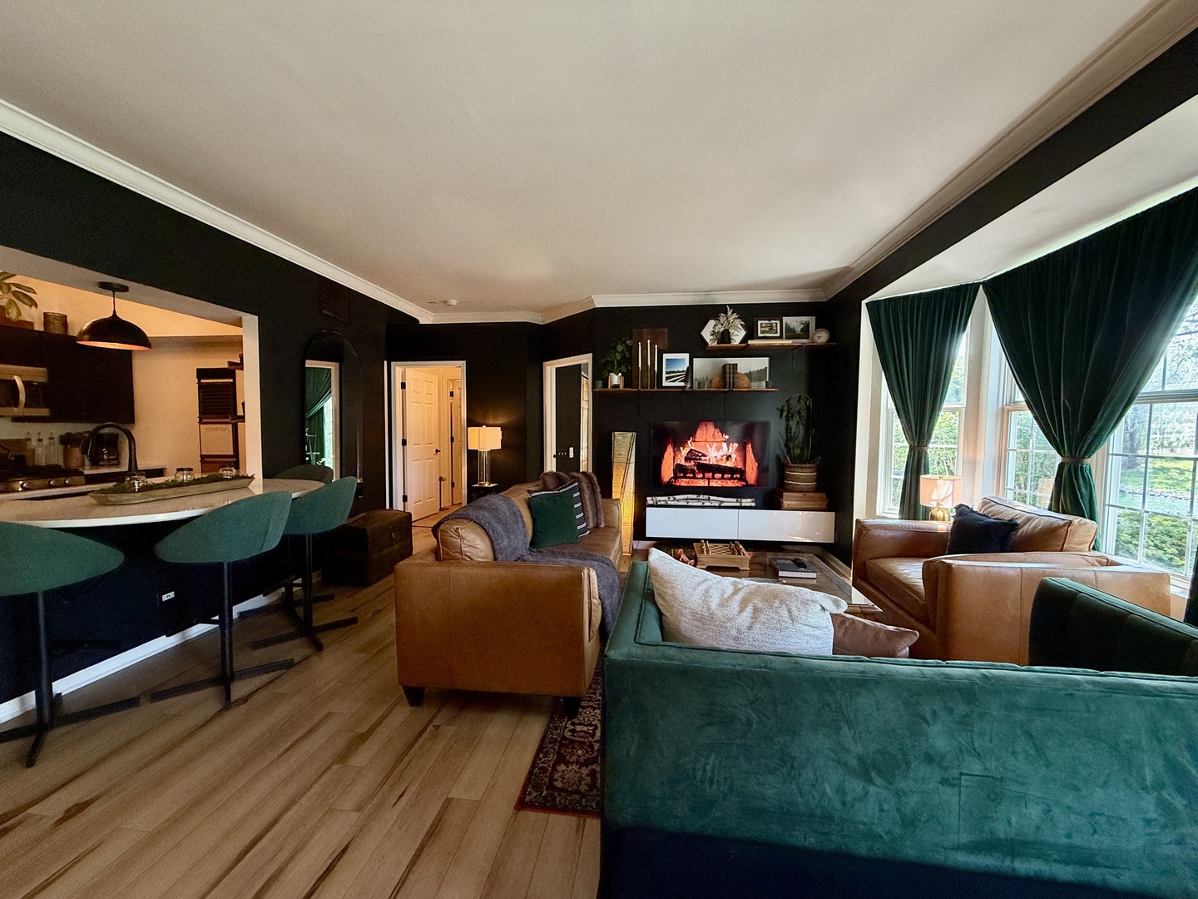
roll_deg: -0.5
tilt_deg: -3.0
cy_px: 450
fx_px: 485
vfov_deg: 85.7
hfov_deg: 102.1
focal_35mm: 14
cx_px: 599
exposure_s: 1/60
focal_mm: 2.22
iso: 160
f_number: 2.2
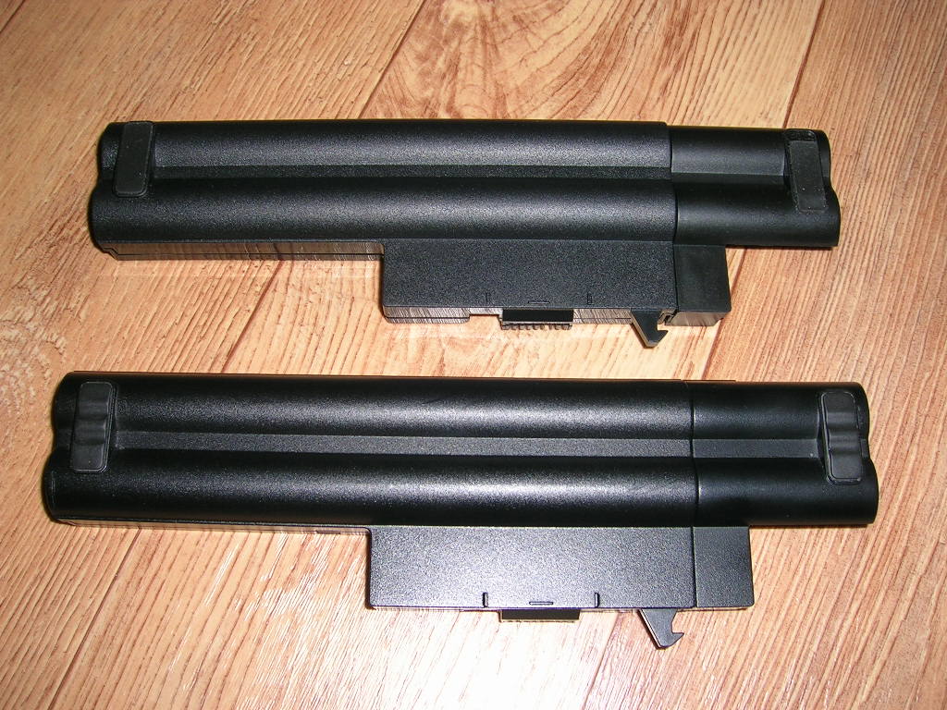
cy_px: 355
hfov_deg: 52.6
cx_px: 474
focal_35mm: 35
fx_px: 958
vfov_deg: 40.7
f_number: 4.8
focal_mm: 5.4
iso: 50
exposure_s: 1/60.1
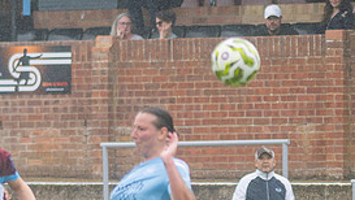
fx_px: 8016
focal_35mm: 851
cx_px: -1
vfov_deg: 1.4
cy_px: 233
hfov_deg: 2.5
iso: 360
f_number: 2.8
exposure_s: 1/1600
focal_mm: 140
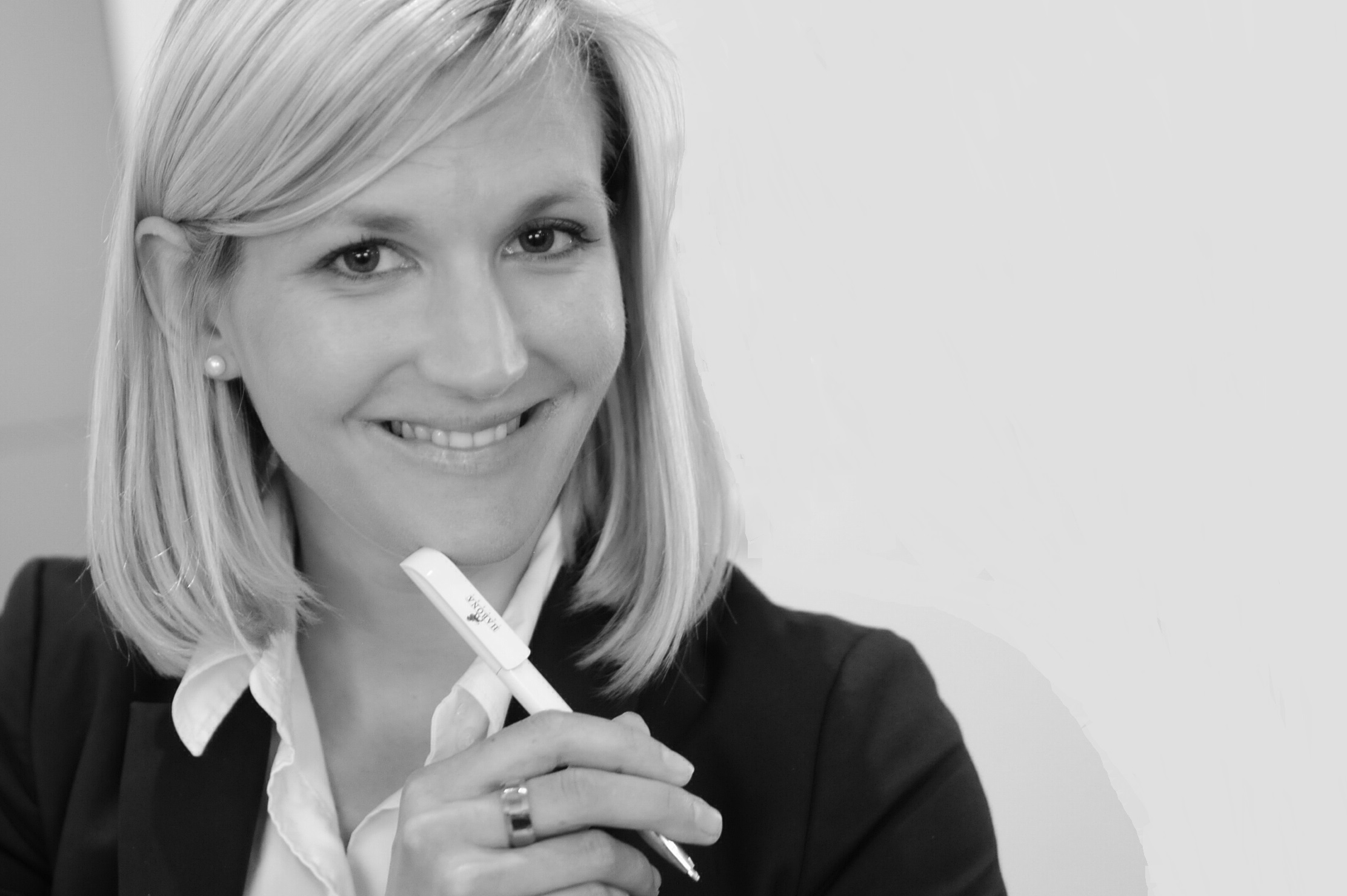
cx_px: 638
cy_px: 407
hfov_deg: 26.7
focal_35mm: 76
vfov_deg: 17.9
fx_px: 2842
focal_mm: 66
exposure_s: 1/60
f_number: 2.8
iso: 1600
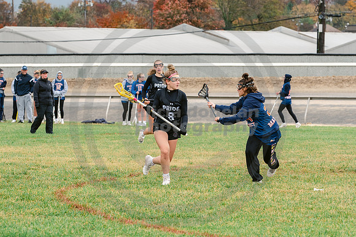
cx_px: 200
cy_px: 132
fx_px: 2015
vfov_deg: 6.7
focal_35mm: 204
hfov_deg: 10.1
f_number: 5.6
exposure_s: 1/500
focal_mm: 125
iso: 400
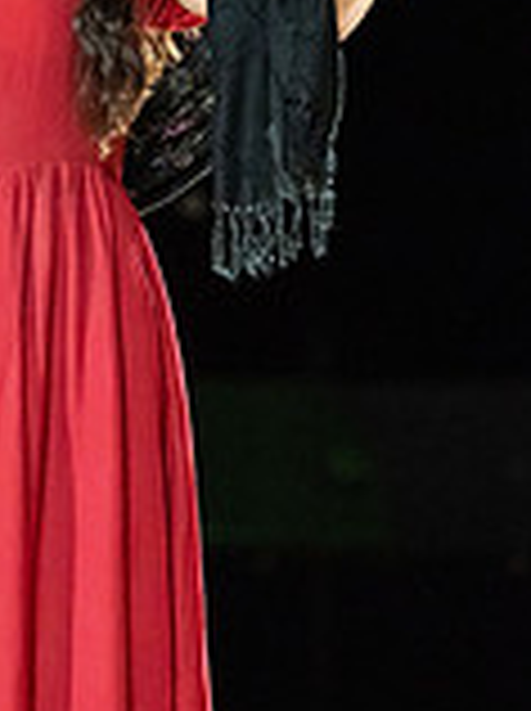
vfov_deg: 3.6
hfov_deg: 2.7
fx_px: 11259
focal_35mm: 549
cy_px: 238
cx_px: 45
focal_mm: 200
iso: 5000
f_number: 3.5
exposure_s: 1/800
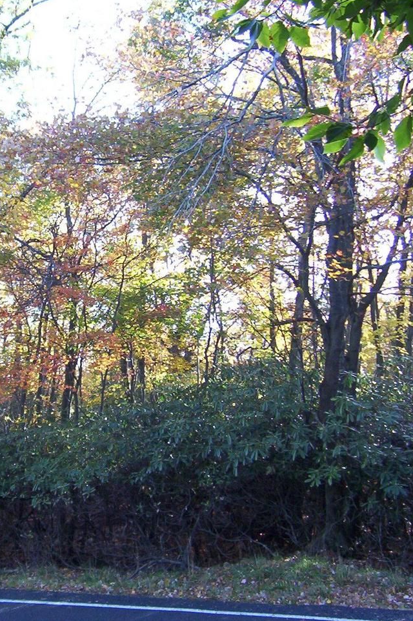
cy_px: 310
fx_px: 861
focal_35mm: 50
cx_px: 47
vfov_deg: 39.6
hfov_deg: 26.2
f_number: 2.76
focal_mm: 5.54
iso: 100
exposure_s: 1/129
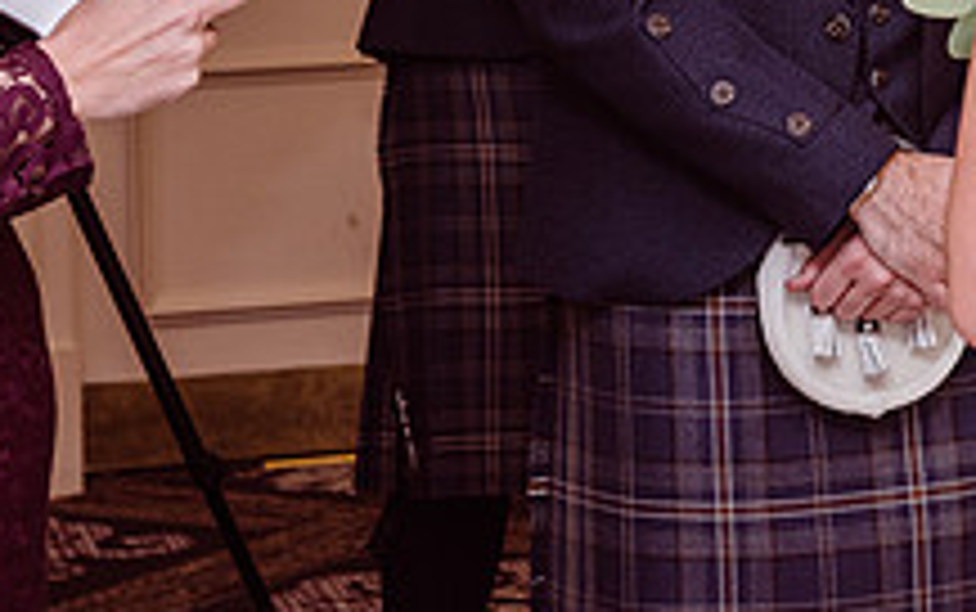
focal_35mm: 172
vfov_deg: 7.5
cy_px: -352
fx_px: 4579
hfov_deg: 12.0
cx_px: 974
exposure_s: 1/100
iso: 400
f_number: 5.6
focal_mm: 56
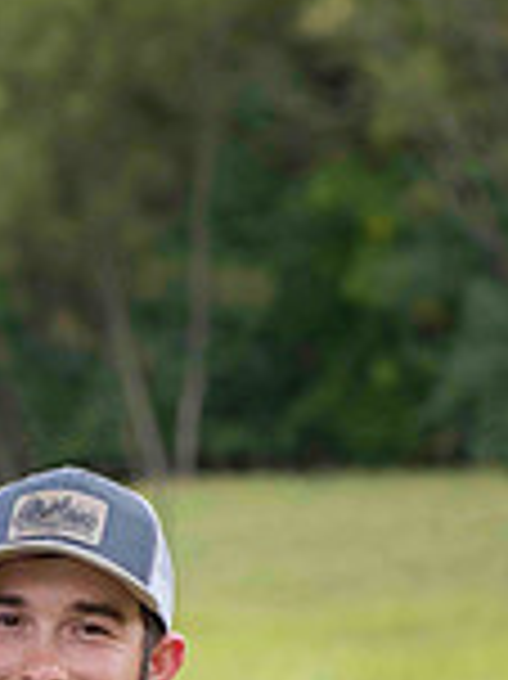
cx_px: -22
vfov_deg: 7.4
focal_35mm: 264
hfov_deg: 5.6
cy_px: 977
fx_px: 5173
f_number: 5
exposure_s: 1/320
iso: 400
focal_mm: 92
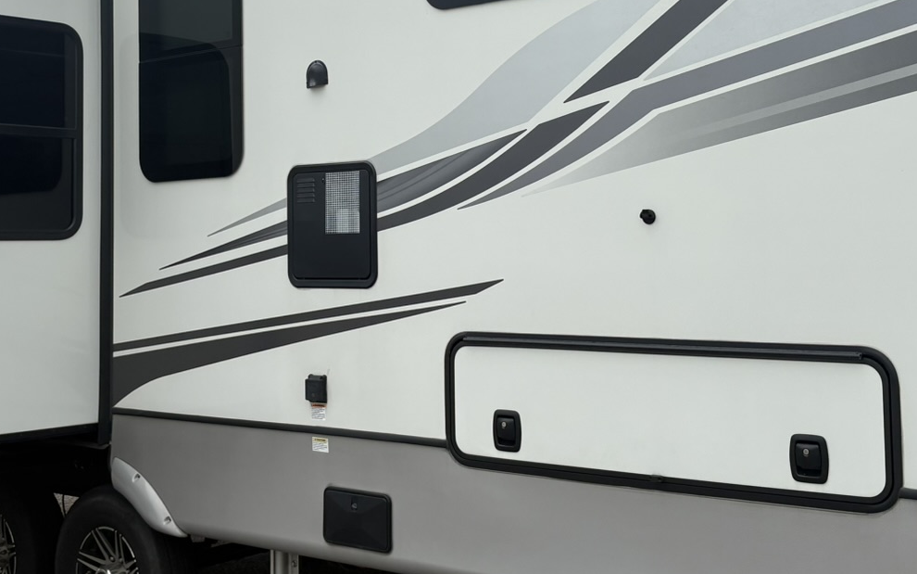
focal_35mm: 57
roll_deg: +1.4
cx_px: 371
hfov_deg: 35.6
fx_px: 1425
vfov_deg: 22.5
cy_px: 124
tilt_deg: +3.2
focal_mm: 5.96
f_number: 1.6
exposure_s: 1/2141
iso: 50
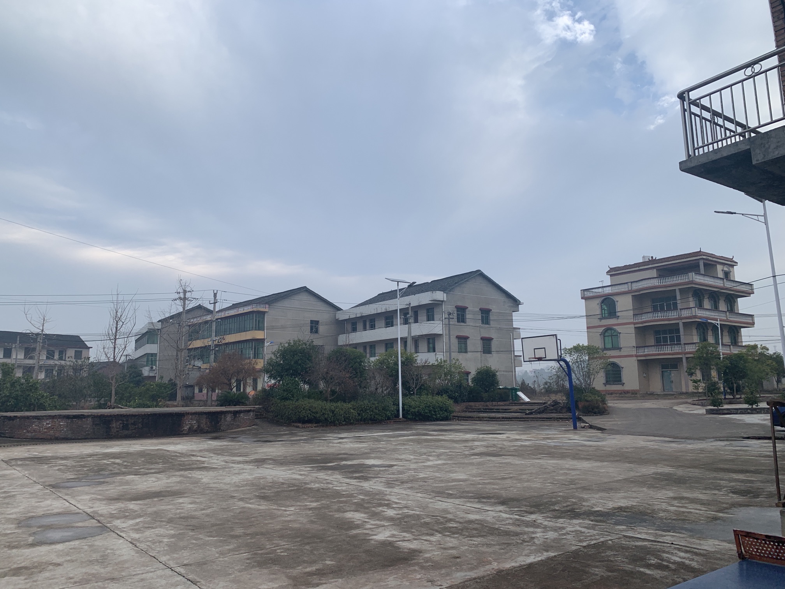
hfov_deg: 67.3
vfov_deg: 53.1
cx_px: 392
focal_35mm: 26
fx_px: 590
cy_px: 294
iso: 25
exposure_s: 1/687
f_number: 1.8
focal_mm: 4.25
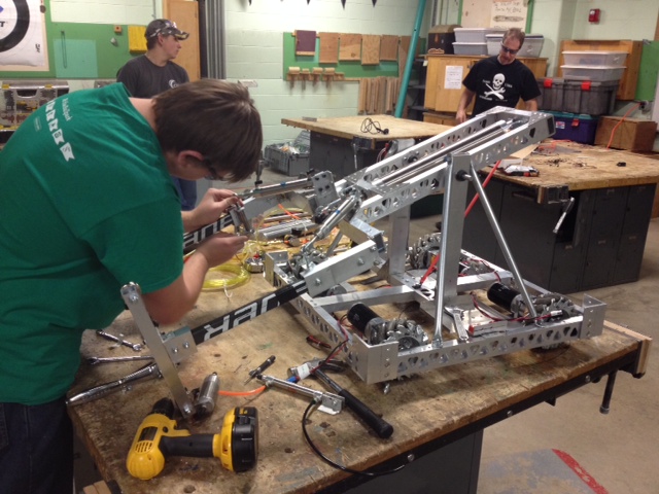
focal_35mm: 35
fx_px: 666
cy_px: 247
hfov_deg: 52.6
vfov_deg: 40.7
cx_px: 330
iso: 125
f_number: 2.4
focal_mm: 4.28
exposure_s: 1/20
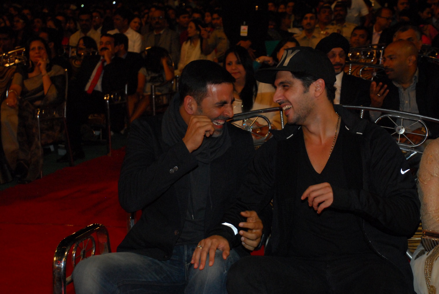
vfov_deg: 18.2
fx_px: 916
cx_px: 220
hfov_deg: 27.0
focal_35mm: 75
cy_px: 147
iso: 1000
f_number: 4.8
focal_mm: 50
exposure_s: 1/125
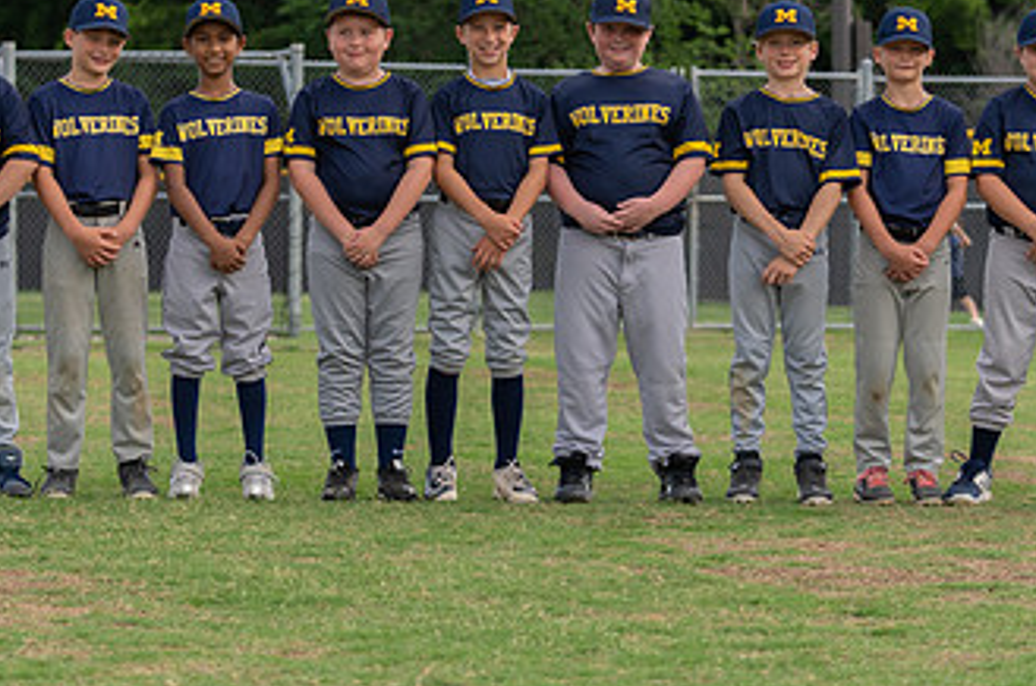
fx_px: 4136
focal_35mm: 144
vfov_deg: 9.5
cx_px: 500
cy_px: 238
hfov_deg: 14.3
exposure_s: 1/320
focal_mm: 70
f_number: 3.2
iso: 200
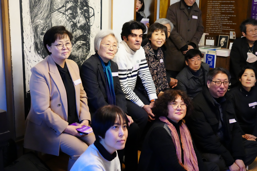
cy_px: 86
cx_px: 128
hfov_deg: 42.7
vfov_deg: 29.2
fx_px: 328
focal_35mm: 46
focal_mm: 46
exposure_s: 1/160
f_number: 4
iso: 16000
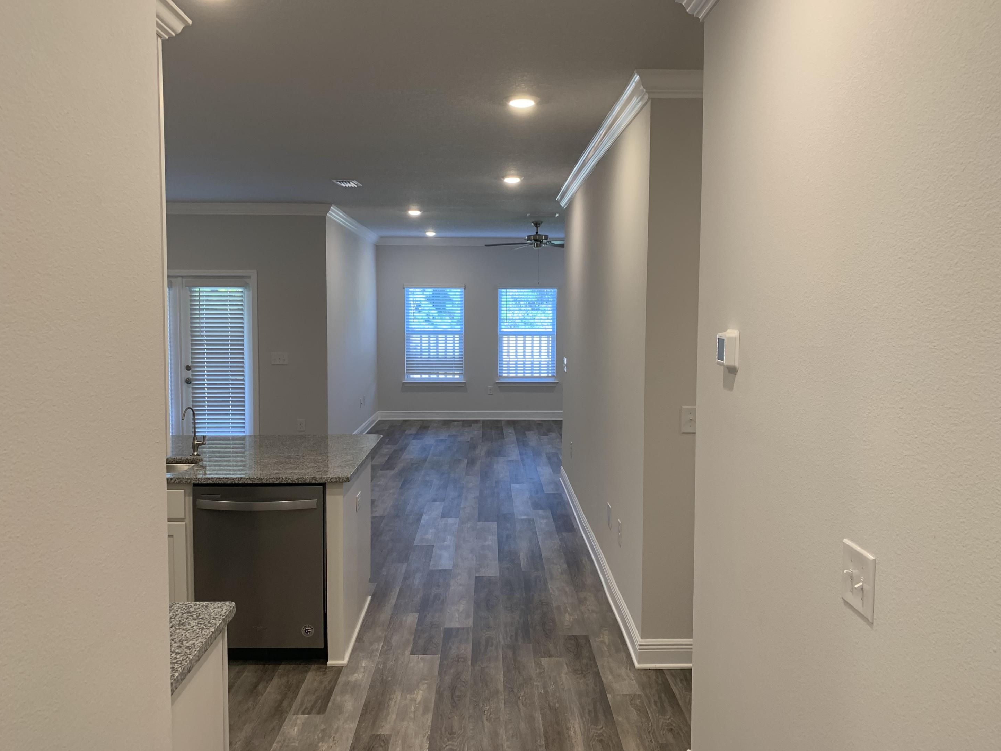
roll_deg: -1.2
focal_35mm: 27
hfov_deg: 65.3
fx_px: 781
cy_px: 368
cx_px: 501
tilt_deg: -3.2
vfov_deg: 51.4
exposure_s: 1/60
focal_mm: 4.25
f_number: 1.8
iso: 80
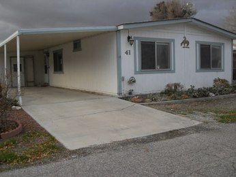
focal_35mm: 37
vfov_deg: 38.7
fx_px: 252
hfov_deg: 50.1
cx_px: 118
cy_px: 88
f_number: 2.8
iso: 80
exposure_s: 1/125
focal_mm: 6.3
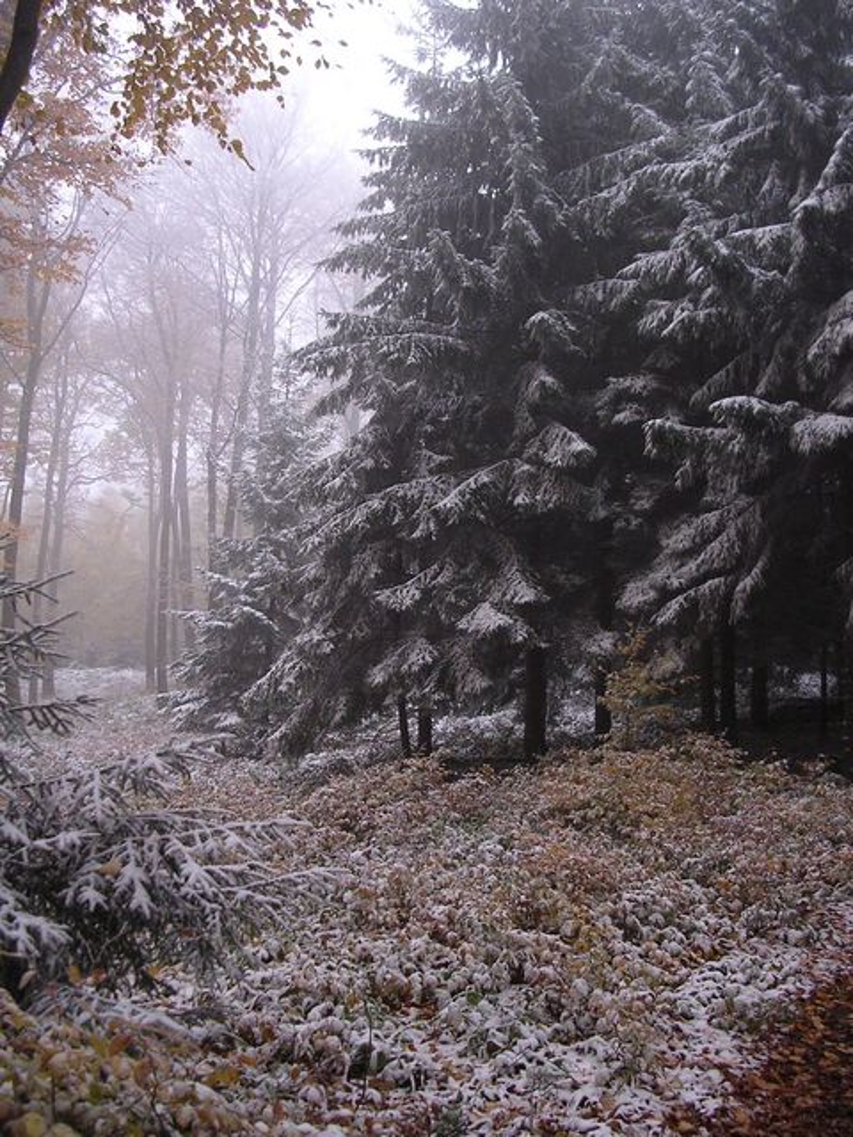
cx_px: 426
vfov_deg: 49.0
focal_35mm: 38
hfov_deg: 37.7
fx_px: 1249
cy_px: 568
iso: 200
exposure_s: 1/224
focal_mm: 5.8
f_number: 2.8
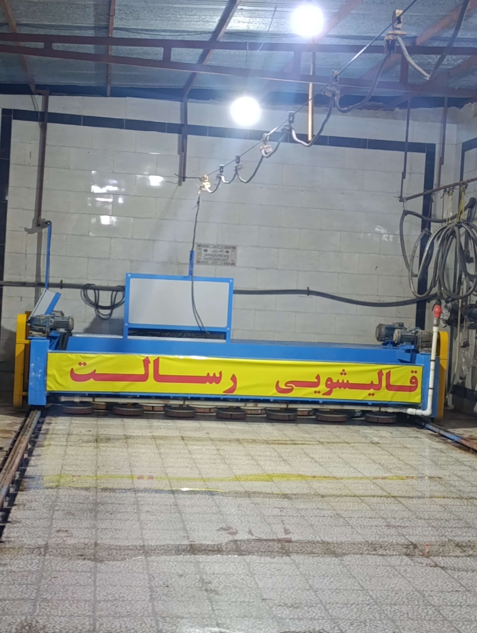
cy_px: 316
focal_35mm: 23
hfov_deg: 59.0
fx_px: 422
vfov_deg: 73.8
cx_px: 238
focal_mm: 6.14
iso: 1250
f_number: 1.6
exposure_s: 1/25
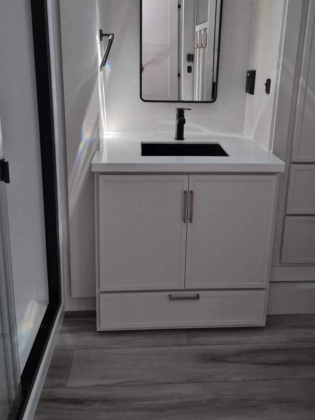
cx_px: 171
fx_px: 364
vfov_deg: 59.1
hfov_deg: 46.7
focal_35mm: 30
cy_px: 156
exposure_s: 1/120
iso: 640
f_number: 1.8
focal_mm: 5.4
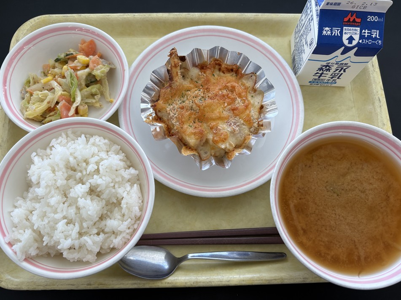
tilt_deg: -74.0
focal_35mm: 28
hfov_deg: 63.4
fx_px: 324
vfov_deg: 49.7
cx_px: 202
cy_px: 151
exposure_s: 1/145
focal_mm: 5.96
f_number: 1.6
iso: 32
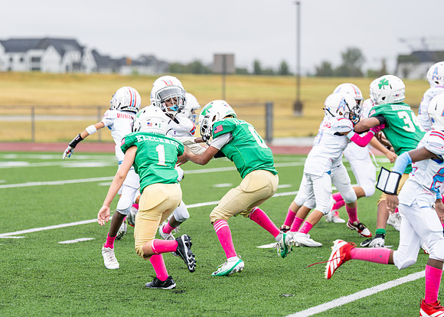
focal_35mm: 172
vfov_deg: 8.4
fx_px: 2170
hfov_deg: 11.7
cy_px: 166
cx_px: 200
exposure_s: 1/1000
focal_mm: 134
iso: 400
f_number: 2.8
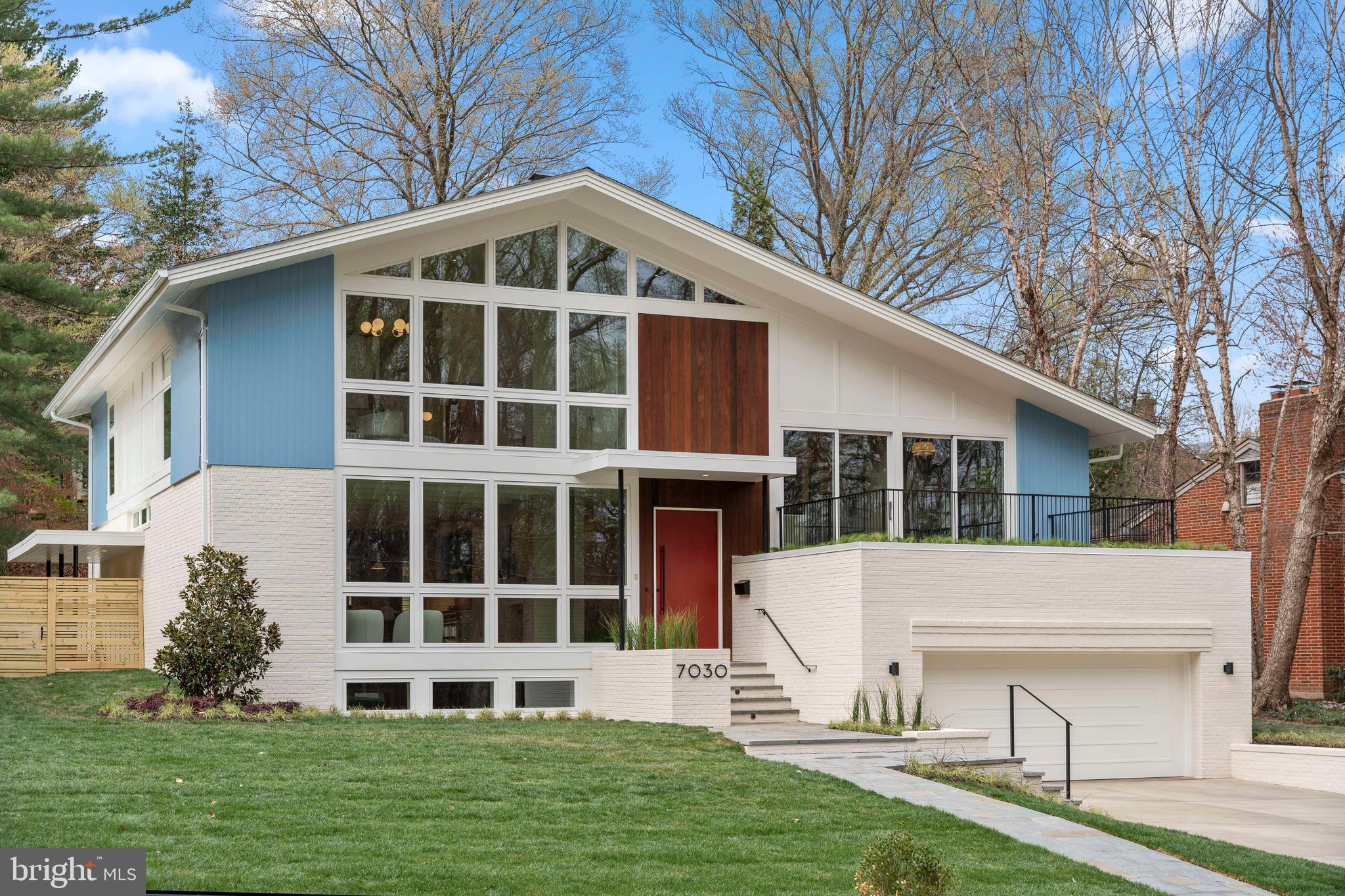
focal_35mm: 48
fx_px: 1778
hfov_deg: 41.4
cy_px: 448
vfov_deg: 28.3
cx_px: 672
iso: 100
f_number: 4
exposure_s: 1/640
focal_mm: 47.6
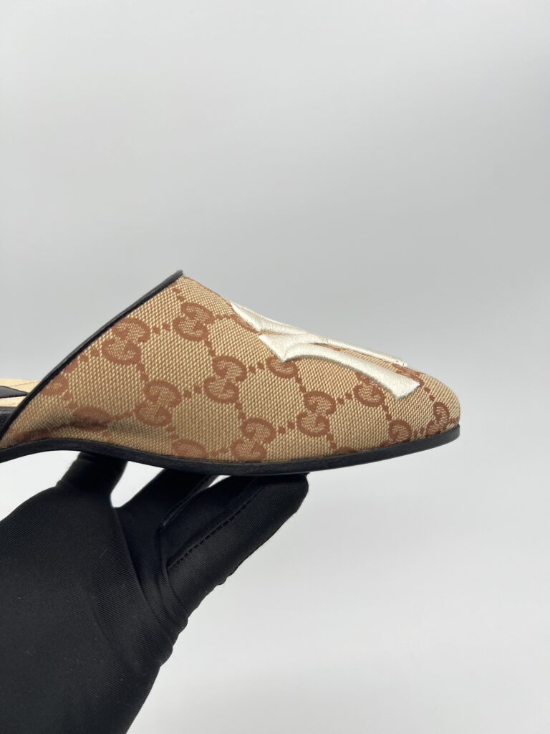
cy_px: 367
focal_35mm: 26
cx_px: 275
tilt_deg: -28.0
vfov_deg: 67.3
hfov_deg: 53.1
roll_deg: +0.2
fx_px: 551
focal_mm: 5.7
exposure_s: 1/175
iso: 40
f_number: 1.5
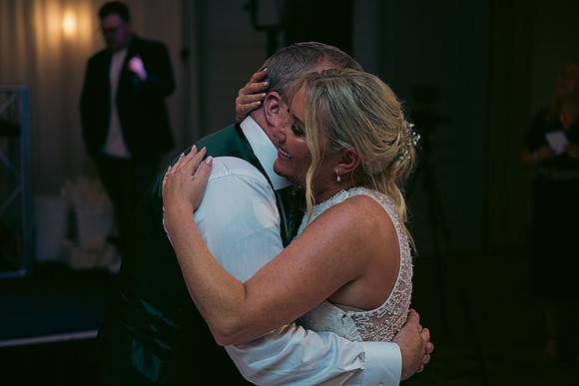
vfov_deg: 21.9
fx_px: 997
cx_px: 290
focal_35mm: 62
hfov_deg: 32.4
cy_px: 193
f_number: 3.5
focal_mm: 62
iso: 800
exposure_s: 1/160
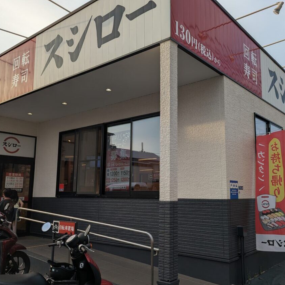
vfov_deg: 51.1
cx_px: 173
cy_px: 145
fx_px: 298
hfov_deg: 50.7
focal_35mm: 32
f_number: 1.85
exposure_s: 1/845
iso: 41
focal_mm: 6.81
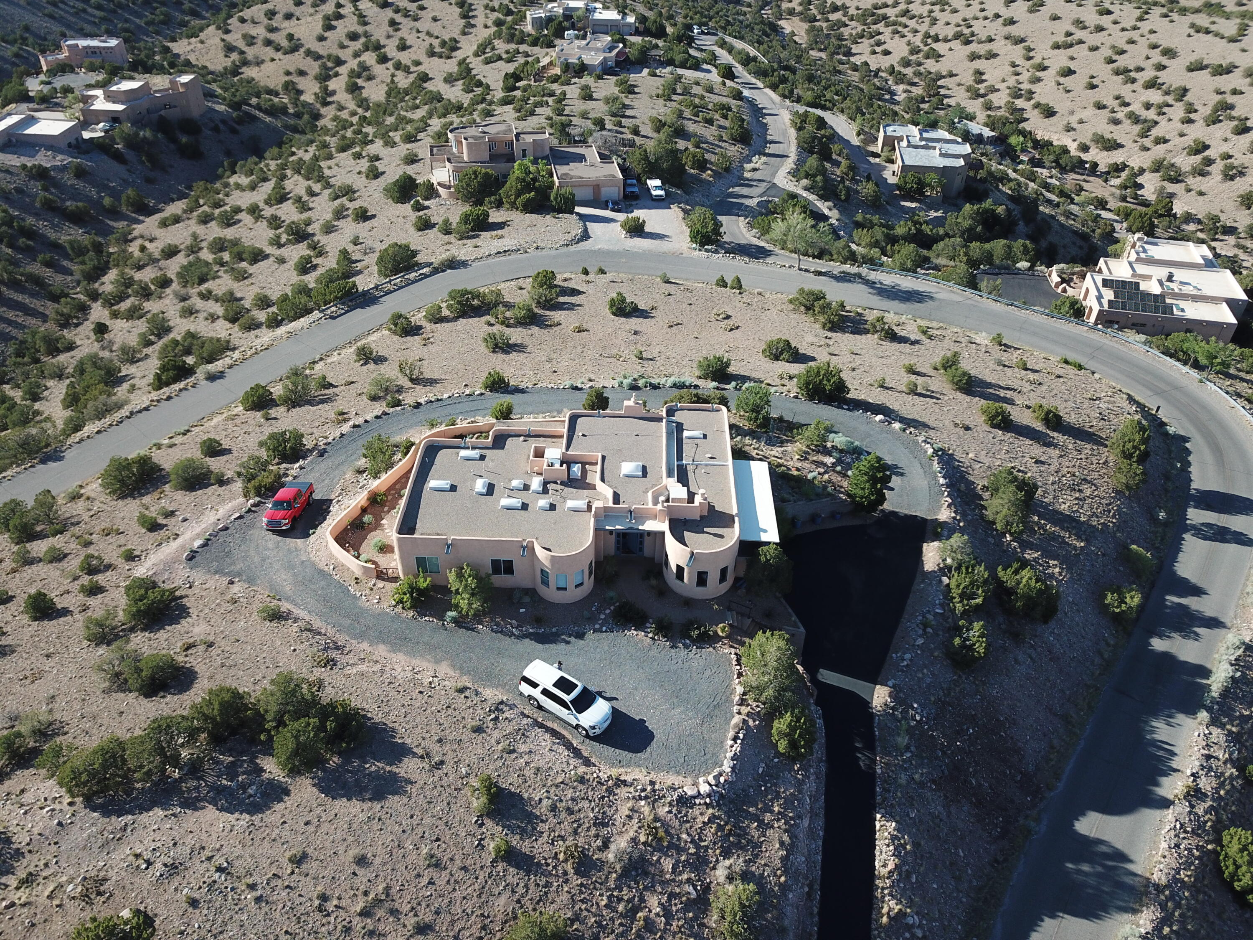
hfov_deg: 67.3
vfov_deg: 53.1
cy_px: 470
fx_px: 941
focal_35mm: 26
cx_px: 626
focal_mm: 4.73
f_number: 2.2
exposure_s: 1/741
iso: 100
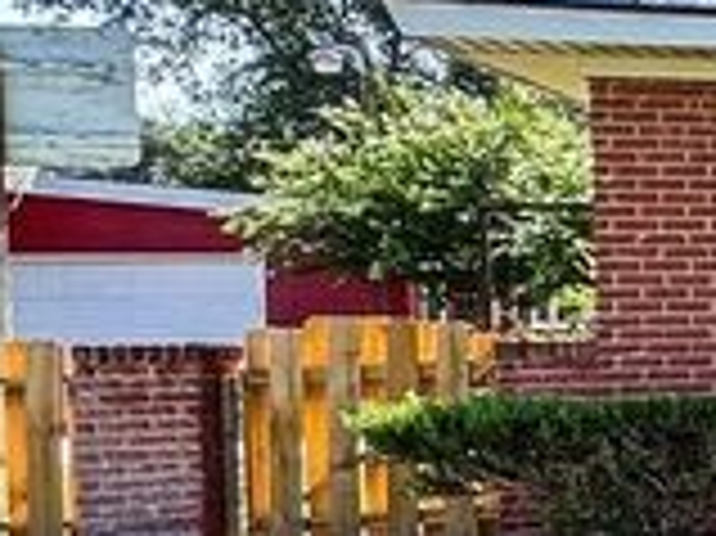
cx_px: 1972
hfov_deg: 12.6
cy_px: 338
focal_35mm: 90
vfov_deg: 16.4
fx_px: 1860
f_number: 2.2
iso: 40
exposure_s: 1/400
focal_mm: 2.22
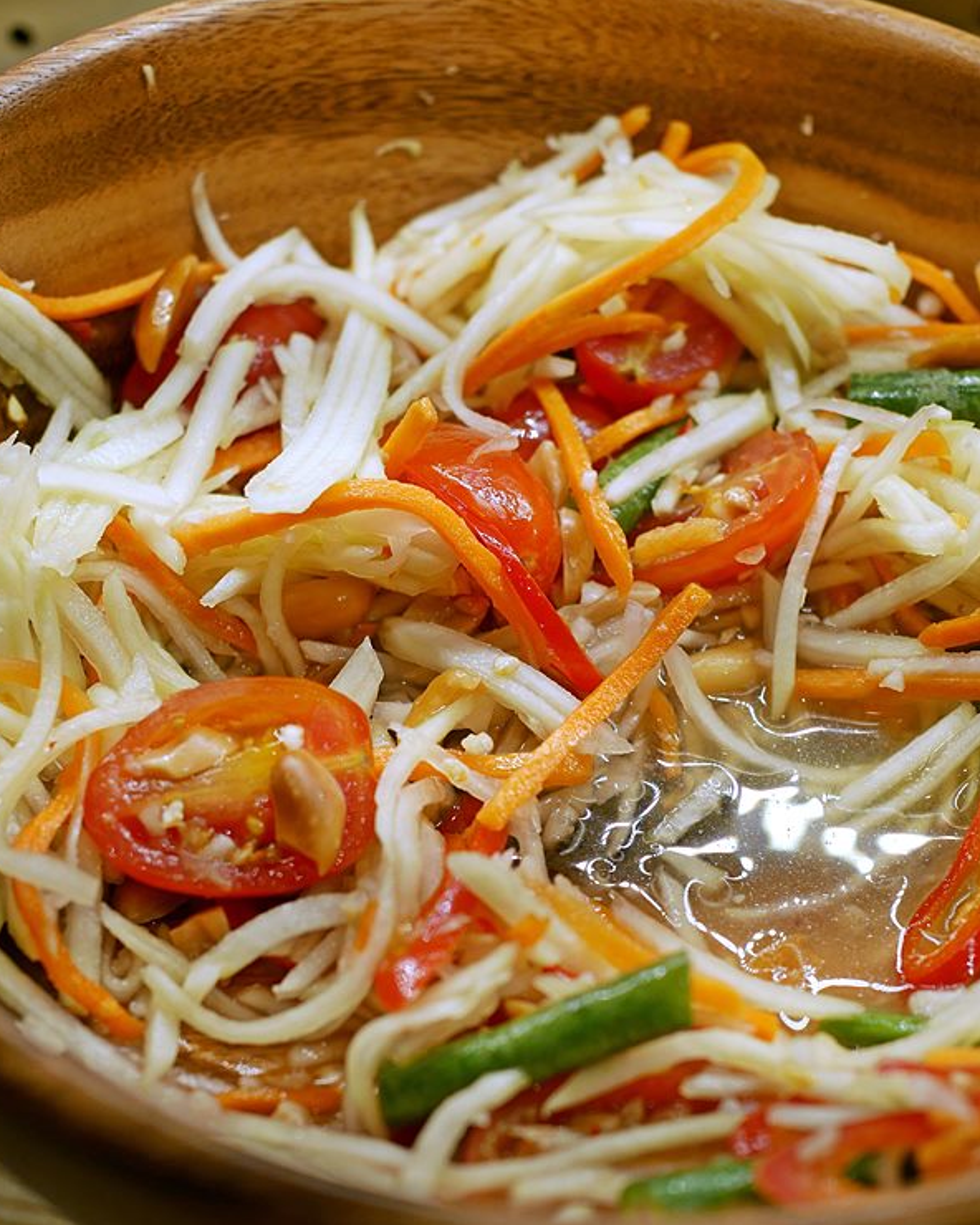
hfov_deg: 23.1
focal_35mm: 66
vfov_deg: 28.7
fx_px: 2393
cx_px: 513
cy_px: 608
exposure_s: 1/500
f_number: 2.2
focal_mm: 25
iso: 200
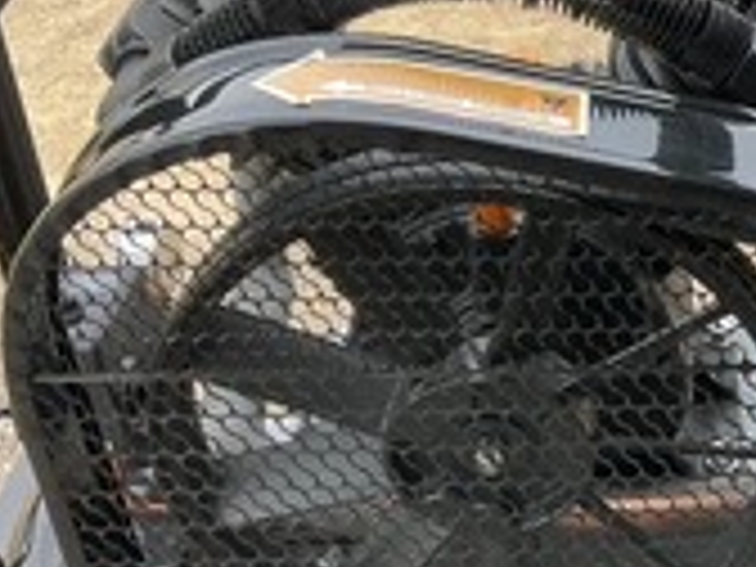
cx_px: 778
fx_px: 1507
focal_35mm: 69
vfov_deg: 21.3
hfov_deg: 26.5
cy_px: 306
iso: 25
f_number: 1.8
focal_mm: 3
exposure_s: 1/251
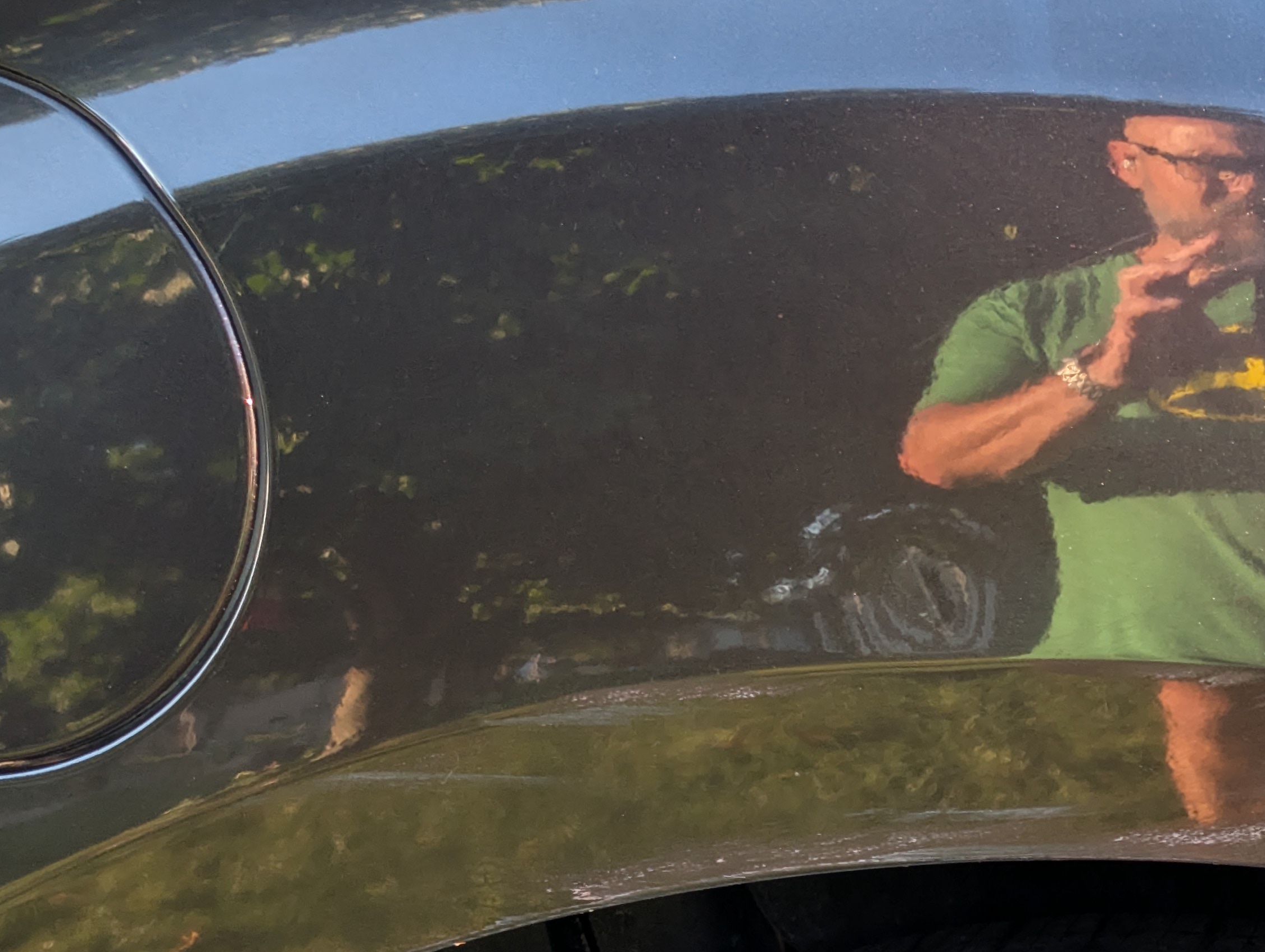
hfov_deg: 20.1
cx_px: 1762
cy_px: 1087
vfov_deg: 16.4
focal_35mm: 87
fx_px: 3184
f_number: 1.68
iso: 99
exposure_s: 1/243
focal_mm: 6.9
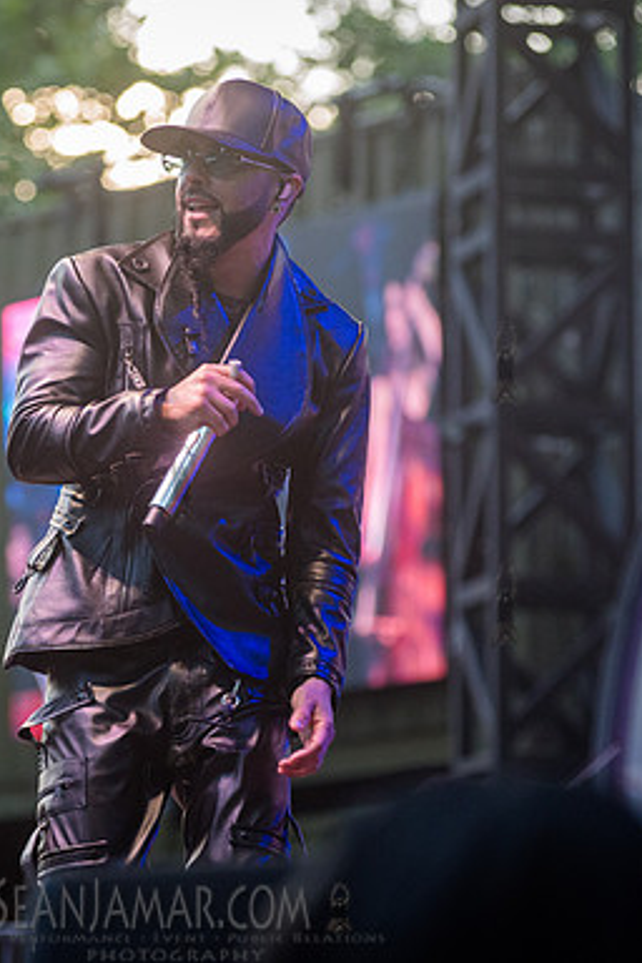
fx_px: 5885
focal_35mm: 220
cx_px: 181
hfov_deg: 6.2
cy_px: 480
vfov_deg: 9.4
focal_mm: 145
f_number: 4
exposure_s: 1/400
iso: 2500
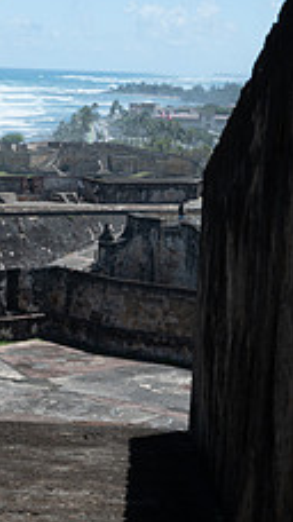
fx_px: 1259
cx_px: -46
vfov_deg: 23.4
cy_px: 272
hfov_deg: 13.0
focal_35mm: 91
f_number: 8
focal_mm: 44
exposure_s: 1/125
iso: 72
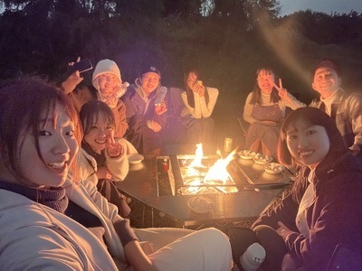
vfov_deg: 58.9
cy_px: 136
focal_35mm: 23
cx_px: 181
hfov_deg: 73.9
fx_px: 241
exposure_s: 1/7
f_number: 1.9
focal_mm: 2.69
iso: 1600
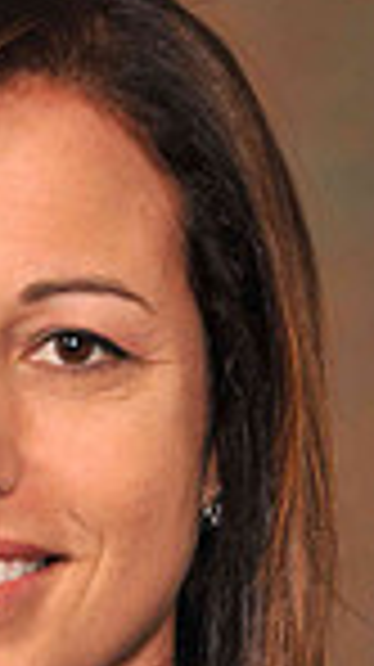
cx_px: -34
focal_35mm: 430
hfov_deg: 2.8
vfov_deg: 5.0
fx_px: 7598
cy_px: 585
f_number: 5.6
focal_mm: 90
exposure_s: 1/60
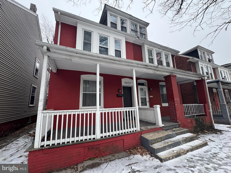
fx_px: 93
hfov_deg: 102.1
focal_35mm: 14
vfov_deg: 85.7
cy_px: 86
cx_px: 116
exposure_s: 1/231
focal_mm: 2.22
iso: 40
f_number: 2.2
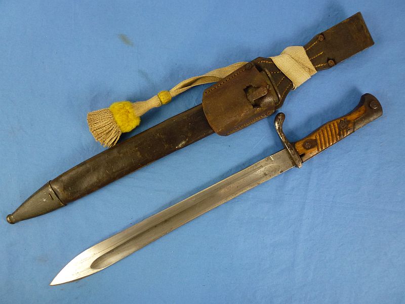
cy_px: 152
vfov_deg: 56.8
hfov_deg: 71.6
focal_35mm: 24
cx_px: 202
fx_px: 281
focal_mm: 4.3
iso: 200
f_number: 3.3
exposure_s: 1/60
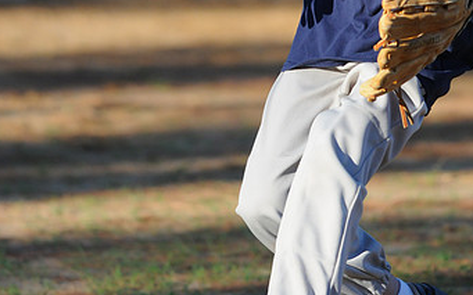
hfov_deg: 2.7
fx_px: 10027
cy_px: -90
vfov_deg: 1.7
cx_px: 260
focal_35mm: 778
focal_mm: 300
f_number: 4
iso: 800
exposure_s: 1/2500
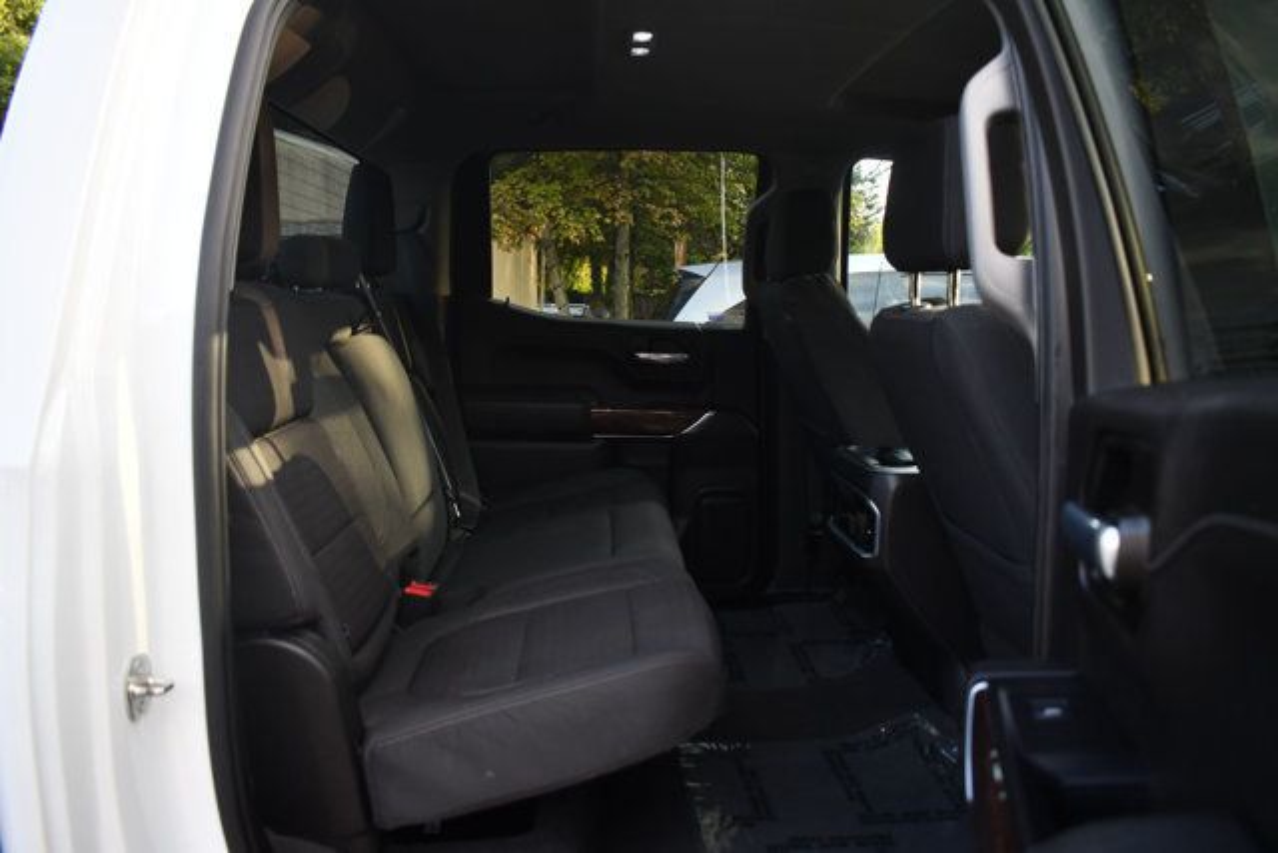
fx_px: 959
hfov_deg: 67.4
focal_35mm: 27
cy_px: 426
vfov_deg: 48.0
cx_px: 639
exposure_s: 1/250
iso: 450
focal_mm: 18
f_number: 3.5
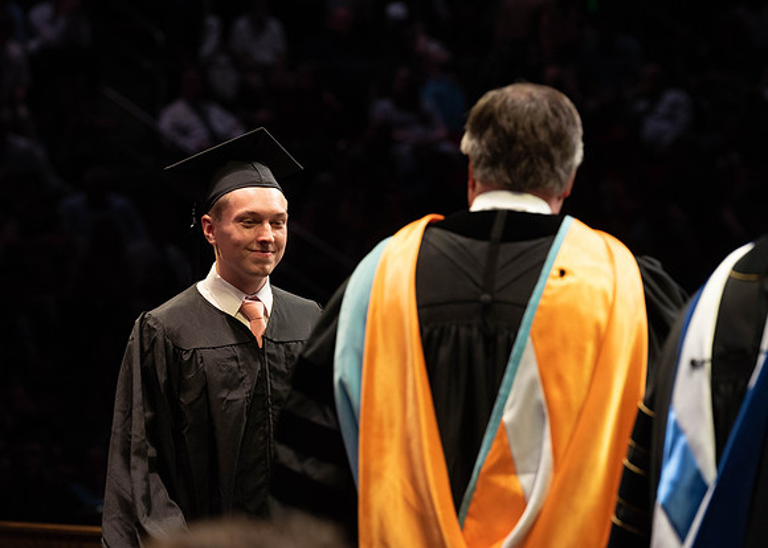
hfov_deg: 11.3
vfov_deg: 8.1
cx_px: 337
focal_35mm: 178
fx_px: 3880
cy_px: 266
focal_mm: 160
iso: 1600
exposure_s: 1/320
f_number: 4.5
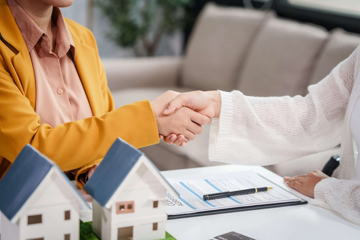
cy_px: 120
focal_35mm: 85
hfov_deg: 23.9
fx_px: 850
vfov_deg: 16.1
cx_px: 180
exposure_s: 1/100
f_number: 2.8
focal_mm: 85
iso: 400
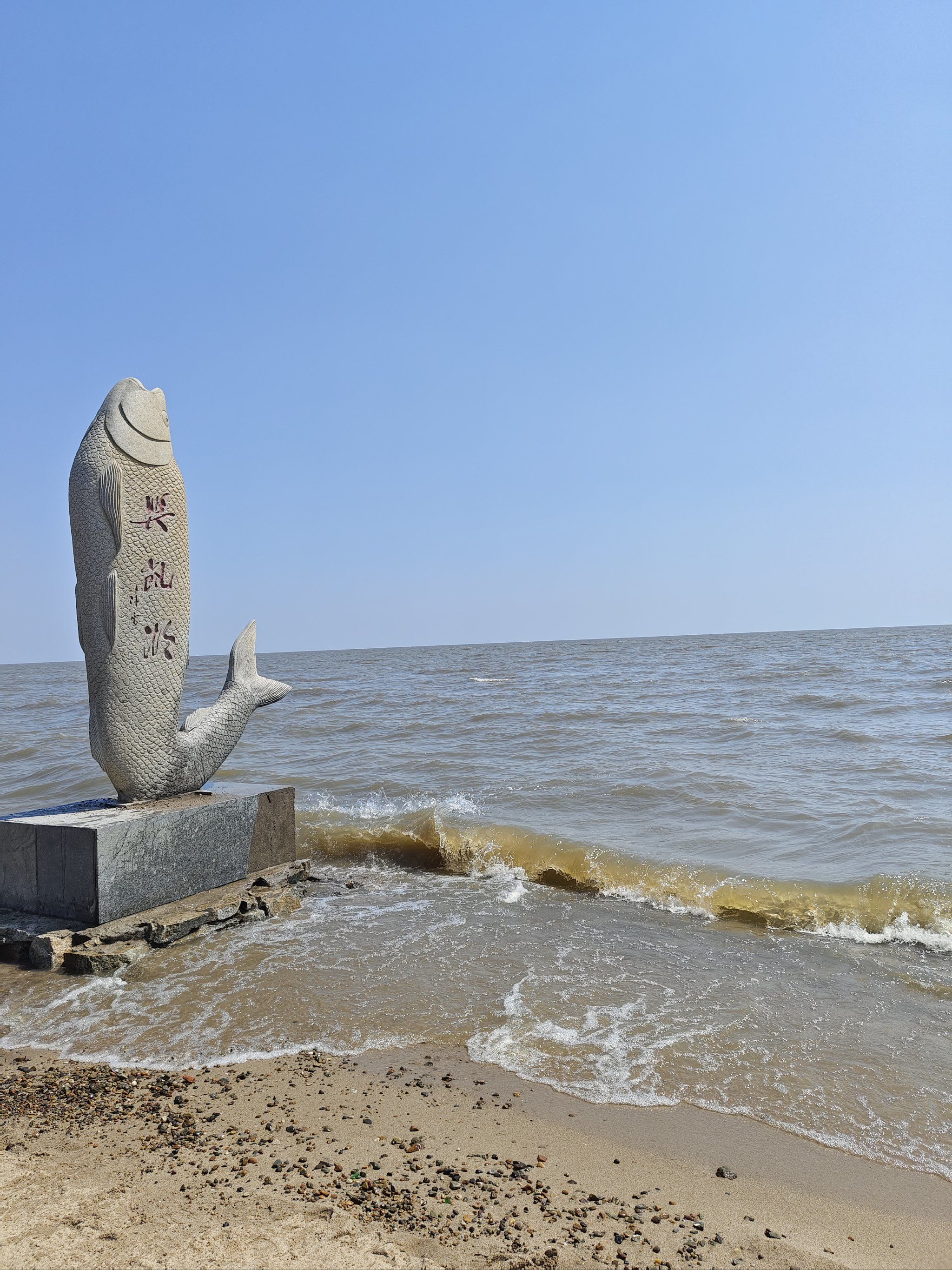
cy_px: 635
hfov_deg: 58.9
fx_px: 843
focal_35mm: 23
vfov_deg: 73.9
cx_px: 476
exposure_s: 1/2000
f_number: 1.88
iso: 71
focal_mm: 5.56
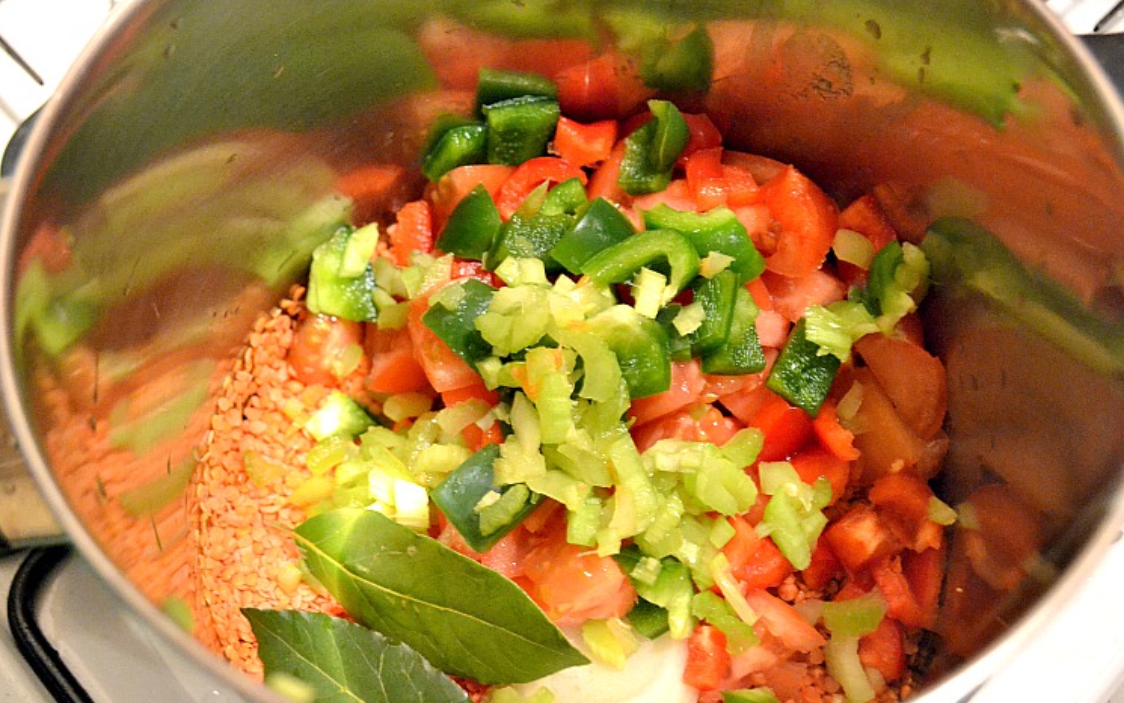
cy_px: 350
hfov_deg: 49.3
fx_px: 1226
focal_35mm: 40
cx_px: 561
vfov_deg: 32.0
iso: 3200
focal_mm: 26
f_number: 4.2
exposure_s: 1/6
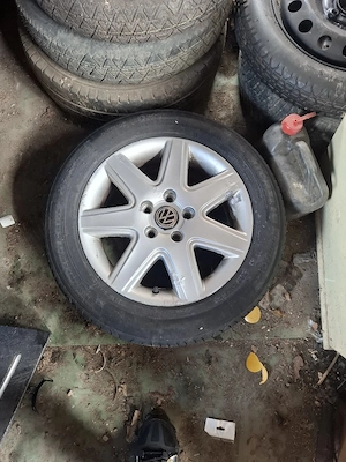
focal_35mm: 23
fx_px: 307
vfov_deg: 73.9
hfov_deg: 58.9
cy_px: 231
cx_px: 173
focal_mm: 5.54
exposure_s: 1/33
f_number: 1.8
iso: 250
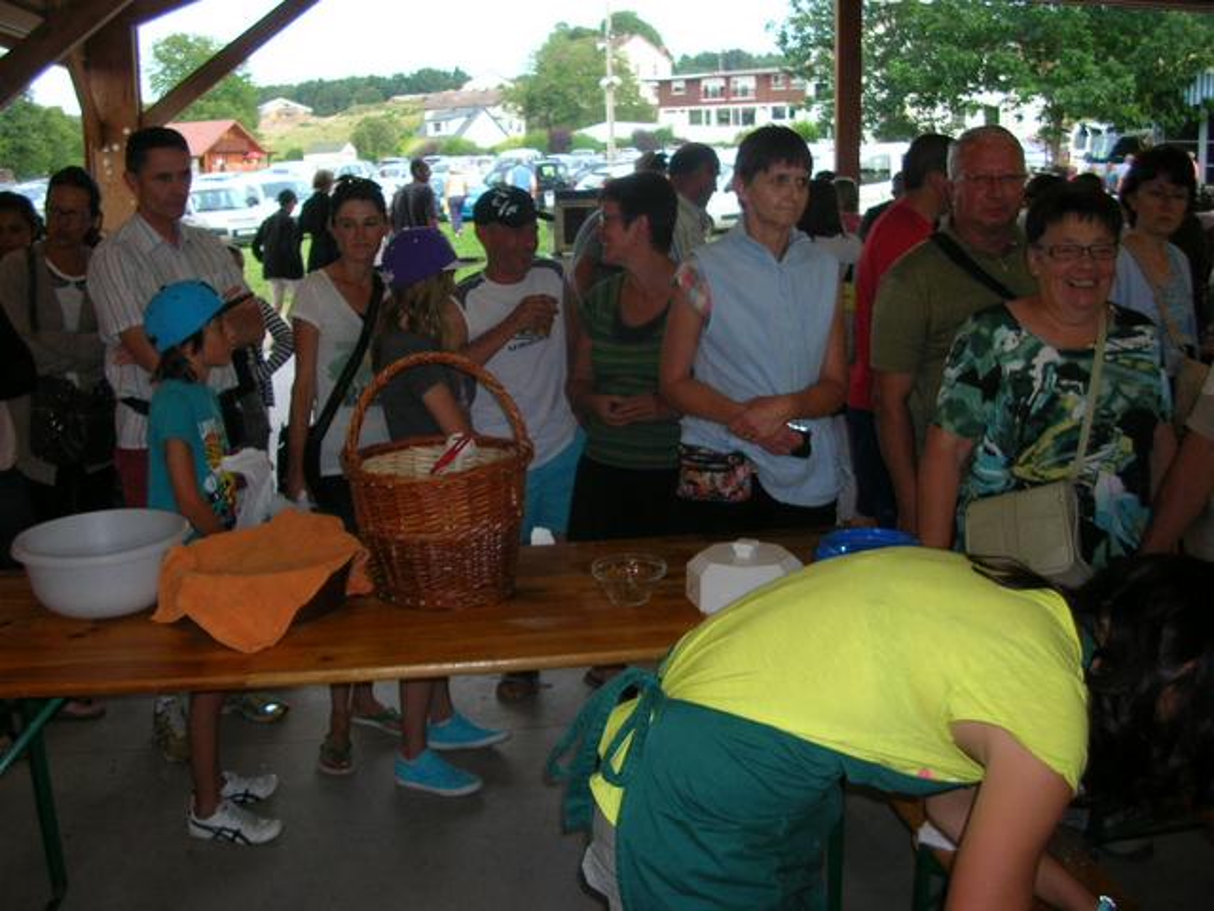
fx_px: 1227
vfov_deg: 40.7
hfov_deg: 52.6
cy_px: 456
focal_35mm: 35
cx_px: 607
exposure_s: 1/60.1
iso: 50
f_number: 2.8
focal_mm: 5.8
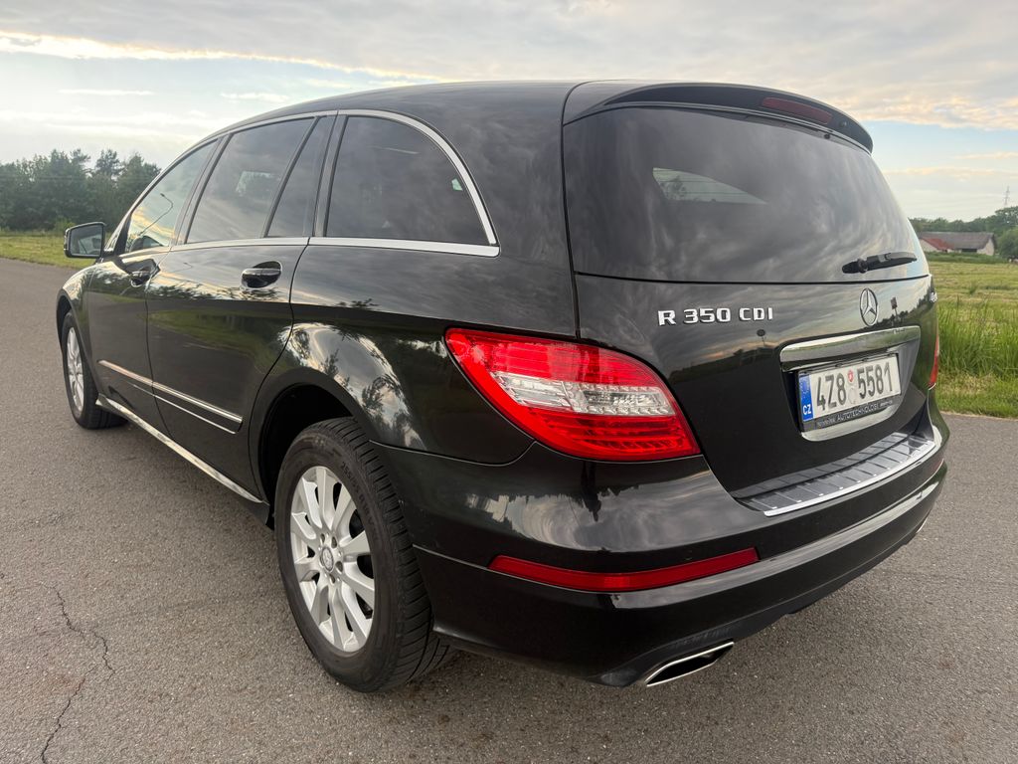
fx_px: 706
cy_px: 382
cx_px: 509
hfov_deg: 71.6
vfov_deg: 56.8
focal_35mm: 24
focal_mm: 6.76
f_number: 1.78
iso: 100
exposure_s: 1/423
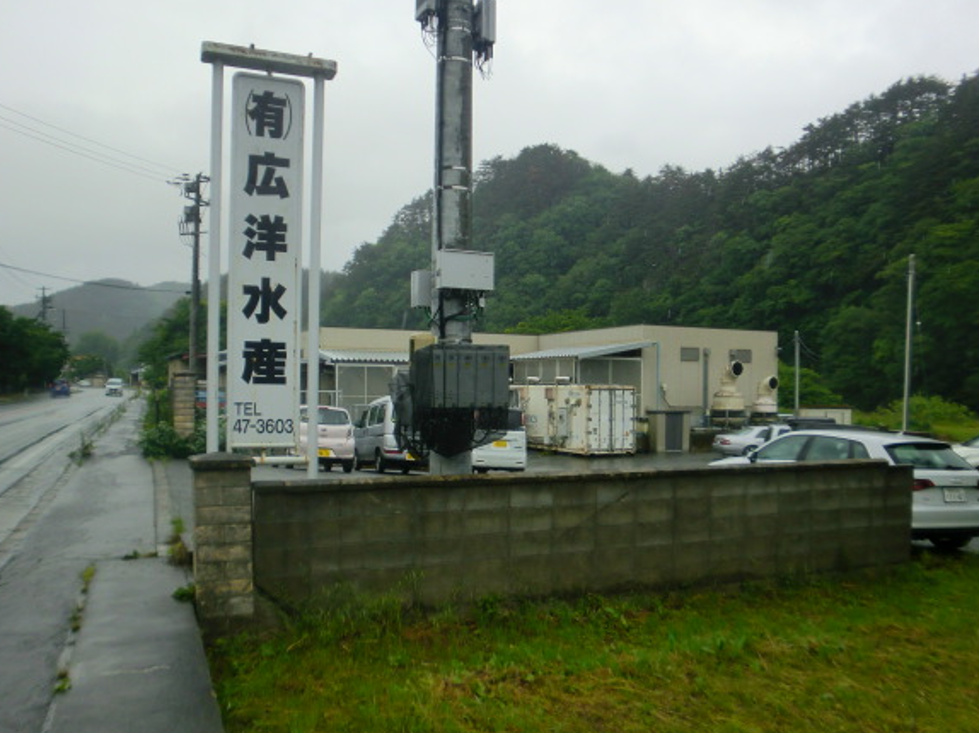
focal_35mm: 29
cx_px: 493
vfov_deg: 48.2
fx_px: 820
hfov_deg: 61.7
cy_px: 390
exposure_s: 1/500
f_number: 2.6
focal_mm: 4.65
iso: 64
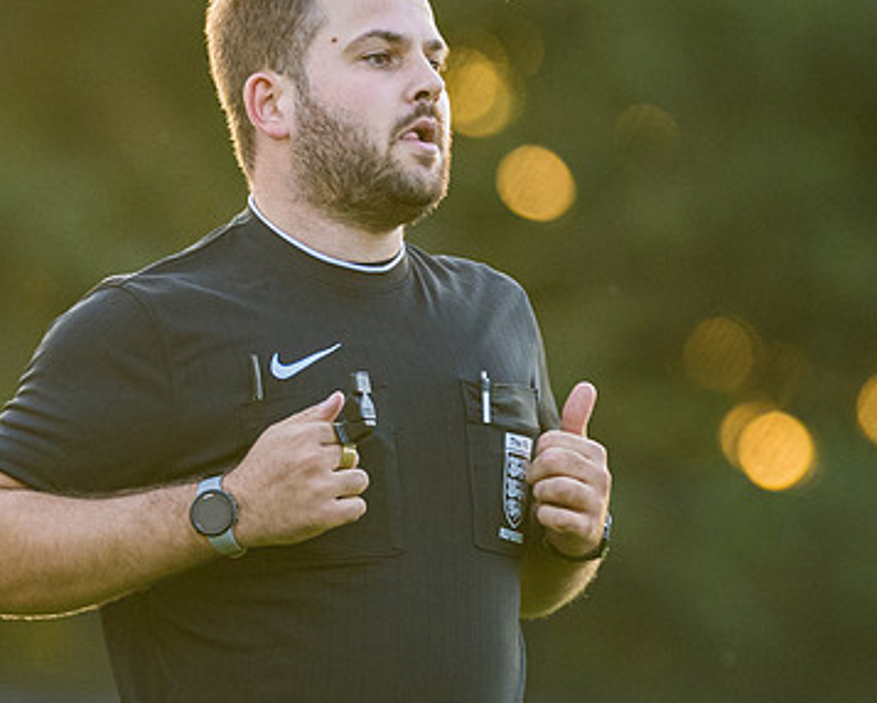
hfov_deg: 2.3
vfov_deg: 1.9
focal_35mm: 834
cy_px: 275
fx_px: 21659
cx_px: 219
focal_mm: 240
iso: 1250
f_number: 2.8
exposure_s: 1/800
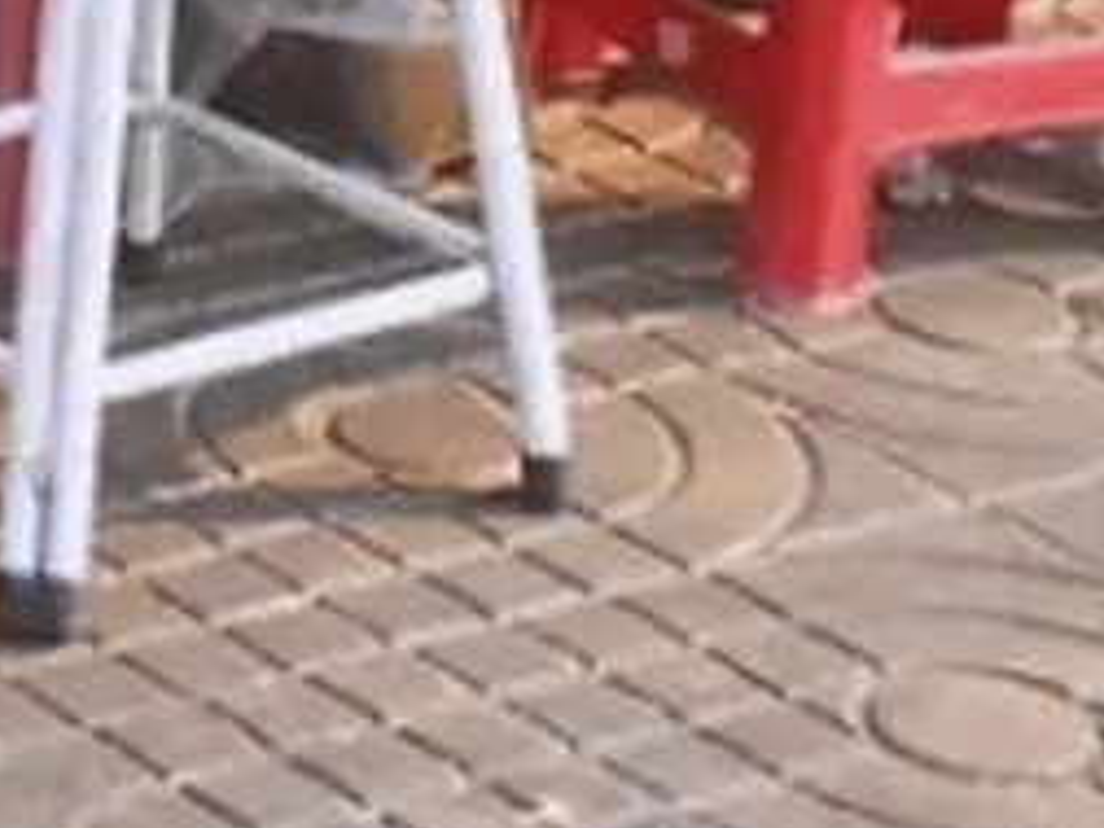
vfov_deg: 7.3
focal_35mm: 198
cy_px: -578
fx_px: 6315
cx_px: -1065
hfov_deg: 9.4
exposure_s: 1/250
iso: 200
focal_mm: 4.6
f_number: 3.5
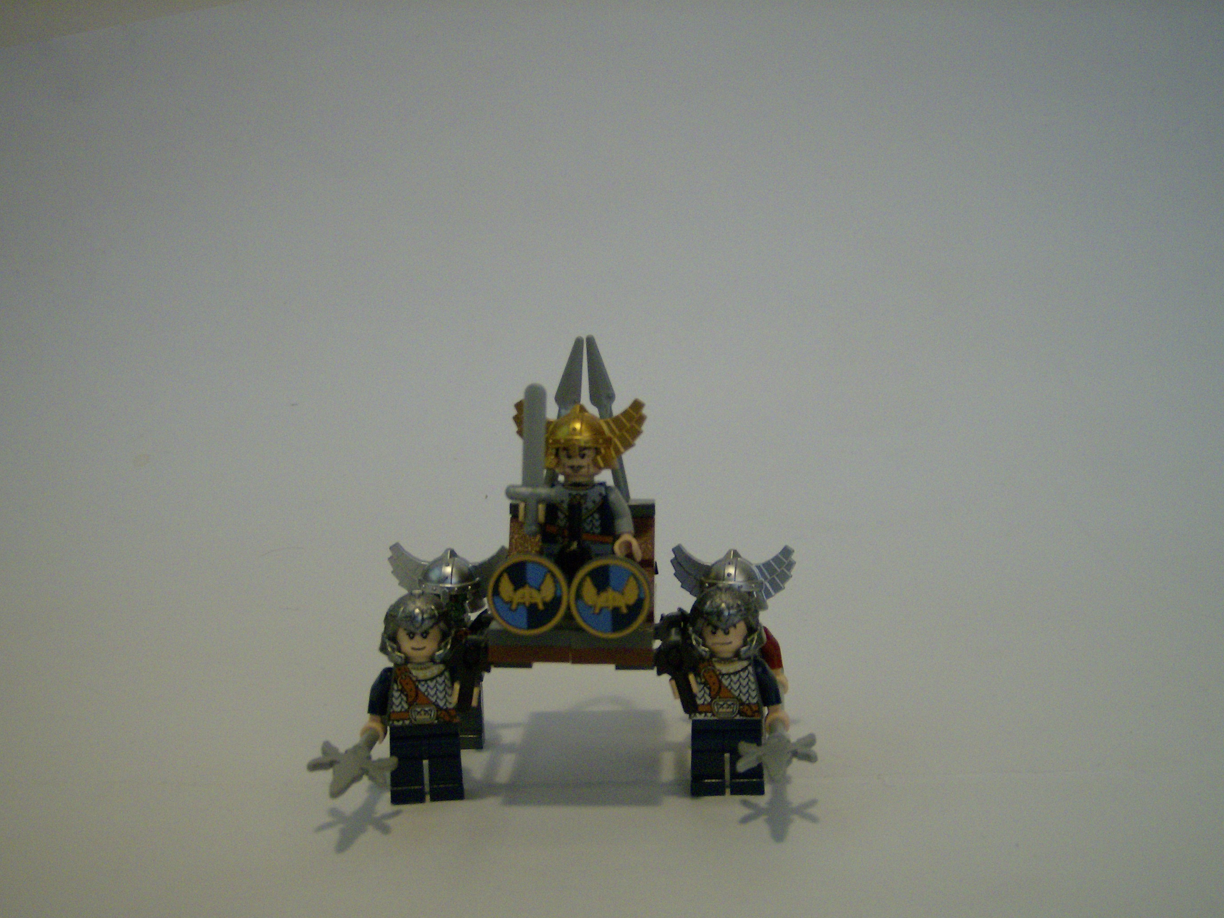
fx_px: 1379
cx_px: 617
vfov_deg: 36.8
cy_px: 472
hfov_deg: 47.9
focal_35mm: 39
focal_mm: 6.4
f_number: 2.9
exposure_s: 1/71.2
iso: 152
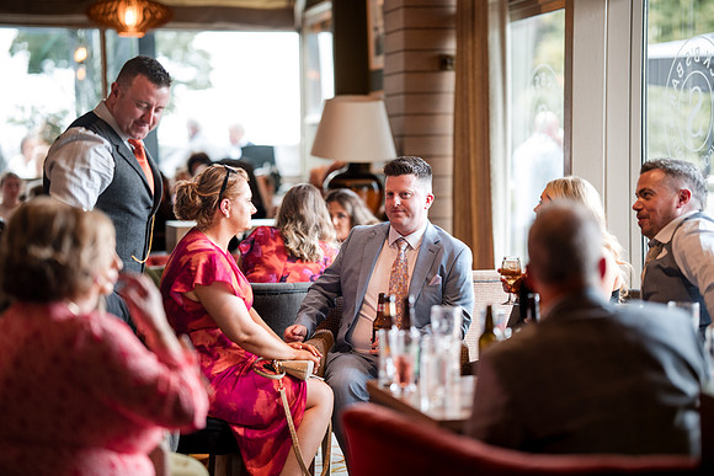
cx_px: 357
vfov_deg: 16.1
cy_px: 238
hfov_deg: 23.9
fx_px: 1686
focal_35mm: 85
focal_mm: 85
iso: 400
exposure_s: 1/250
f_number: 1.6
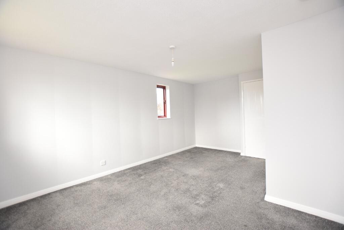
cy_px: 115
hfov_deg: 100.4
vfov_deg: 77.3
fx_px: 143
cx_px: 172
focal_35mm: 15
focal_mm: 10
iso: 800
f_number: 3.5
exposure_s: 1/160
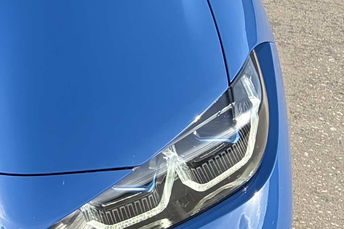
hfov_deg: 13.3
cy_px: -11
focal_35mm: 136
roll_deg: -0.4
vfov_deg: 10.0
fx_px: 1299
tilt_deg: -24.5
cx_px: -303
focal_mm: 5.96
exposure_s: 1/1517
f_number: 1.6
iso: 64
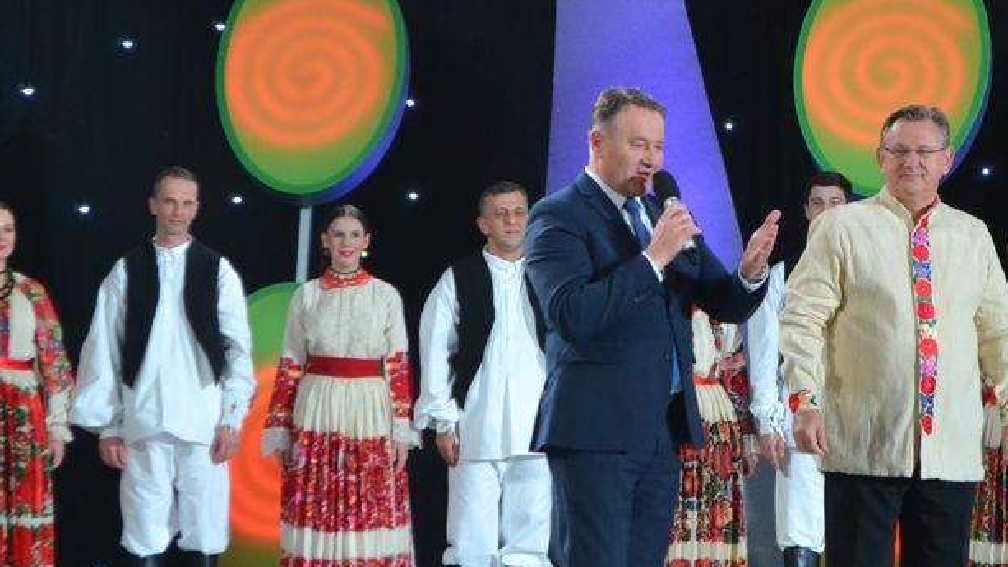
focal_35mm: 126
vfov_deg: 9.6
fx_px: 3368
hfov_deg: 17.0
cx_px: 720
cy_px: 357
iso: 1600
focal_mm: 48
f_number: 5.6
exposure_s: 1/60
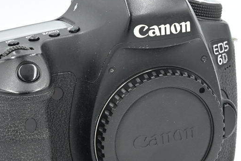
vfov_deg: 9.0
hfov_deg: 13.4
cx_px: 97
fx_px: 1024
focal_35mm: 153
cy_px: 101
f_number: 14
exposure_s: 1/15
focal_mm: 53
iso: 200
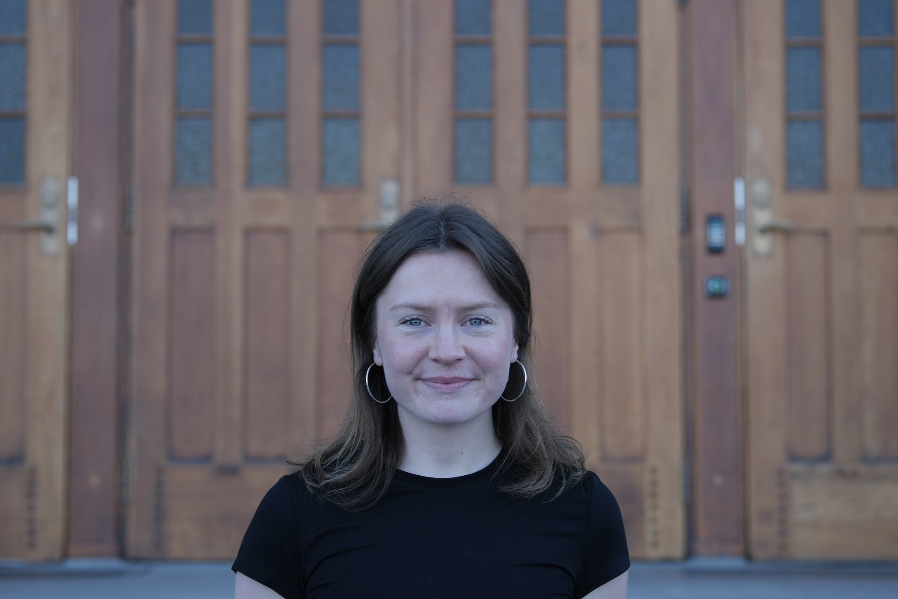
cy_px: 300
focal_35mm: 75
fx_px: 1871
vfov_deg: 18.2
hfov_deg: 27.0
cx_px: 449
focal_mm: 50
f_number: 3.2
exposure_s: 1/220
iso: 125
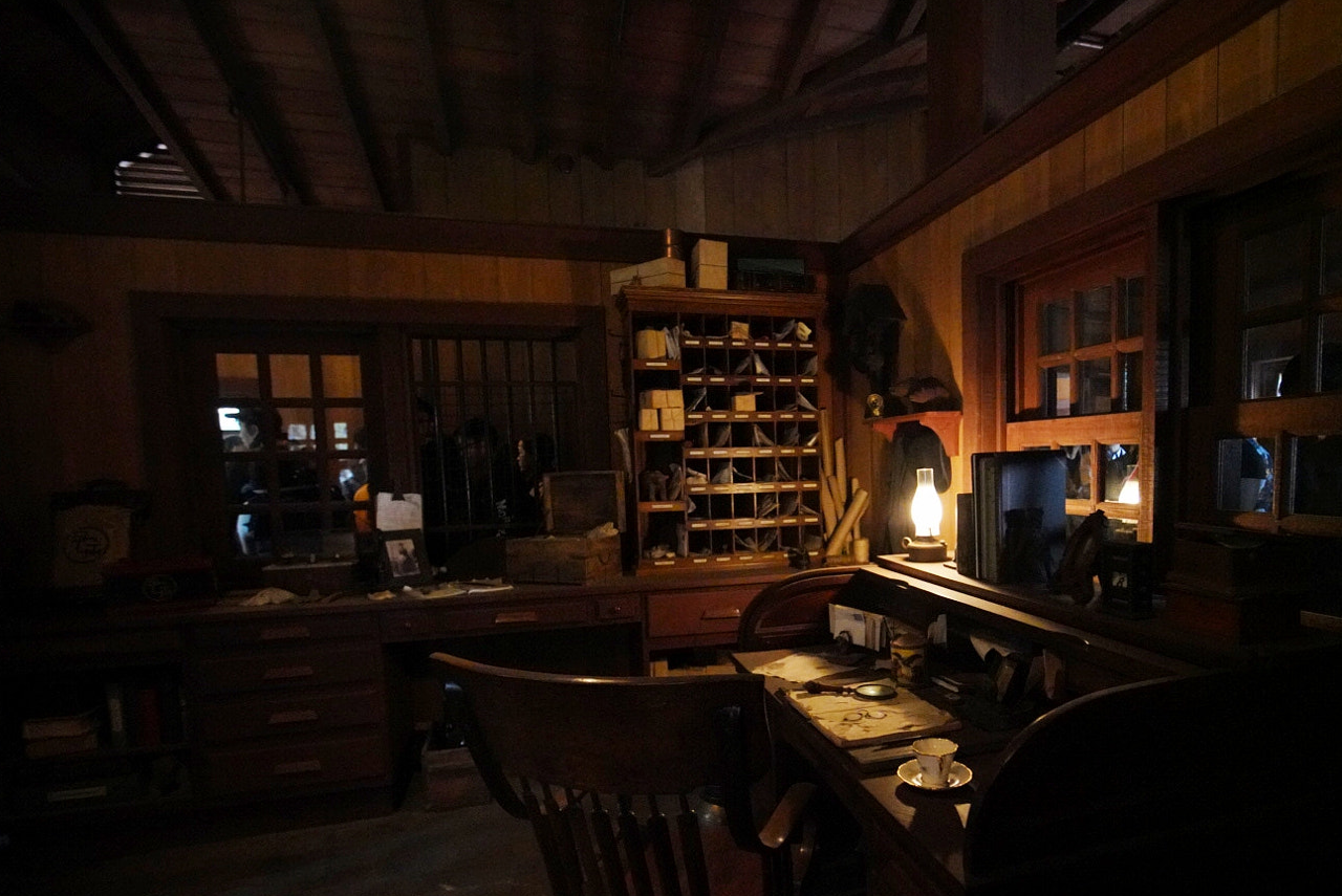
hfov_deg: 82.9
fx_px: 746
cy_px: 530
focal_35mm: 20
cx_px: 806
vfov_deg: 61.6
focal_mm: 16
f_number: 2.8
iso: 12800
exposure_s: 1/80
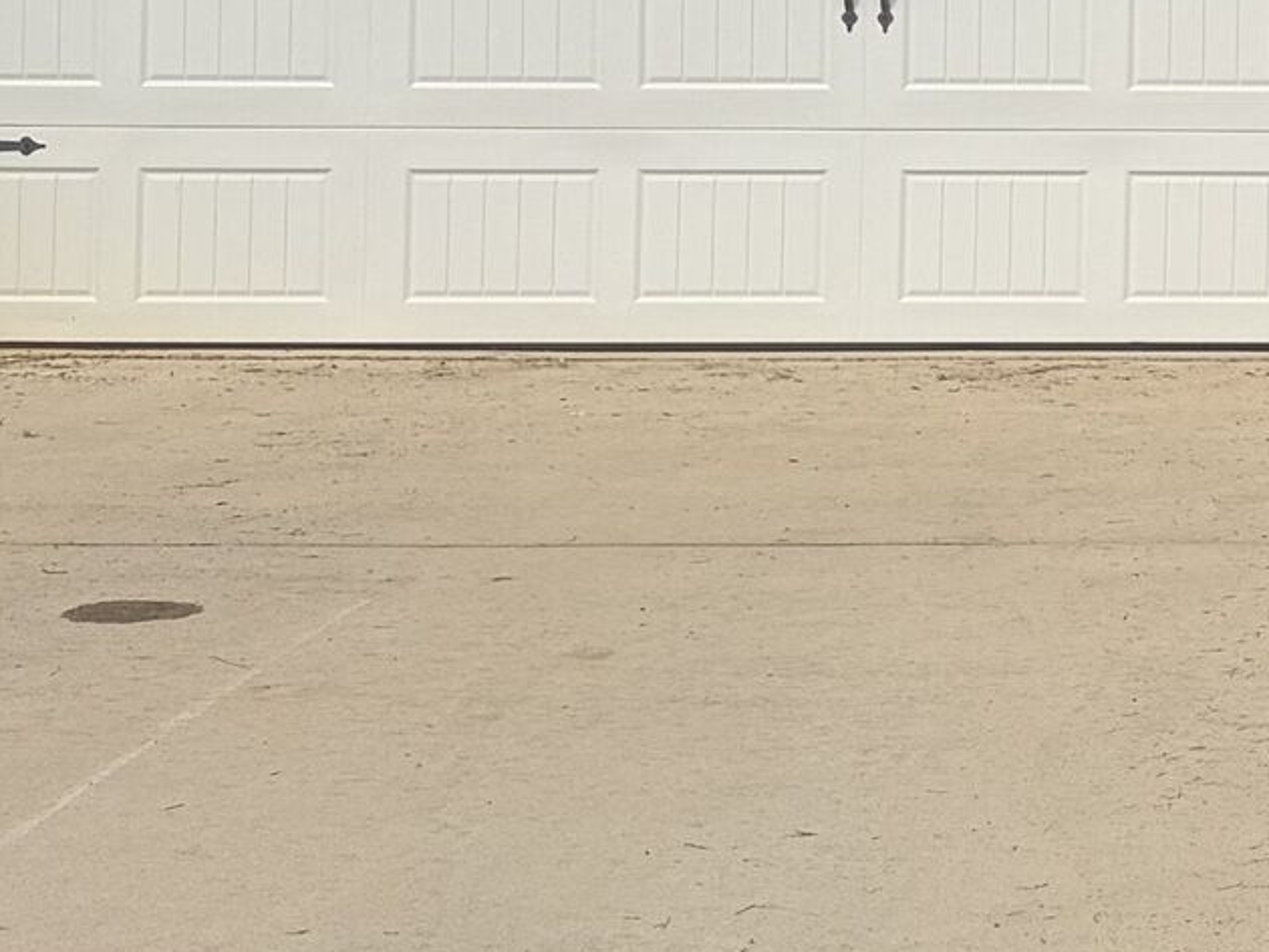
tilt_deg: +0.9
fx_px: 4291
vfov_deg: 12.4
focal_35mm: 117
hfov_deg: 15.6
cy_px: -151
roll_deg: -0.5
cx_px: 1865
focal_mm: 6.76
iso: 80
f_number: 1.78
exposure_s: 1/5319
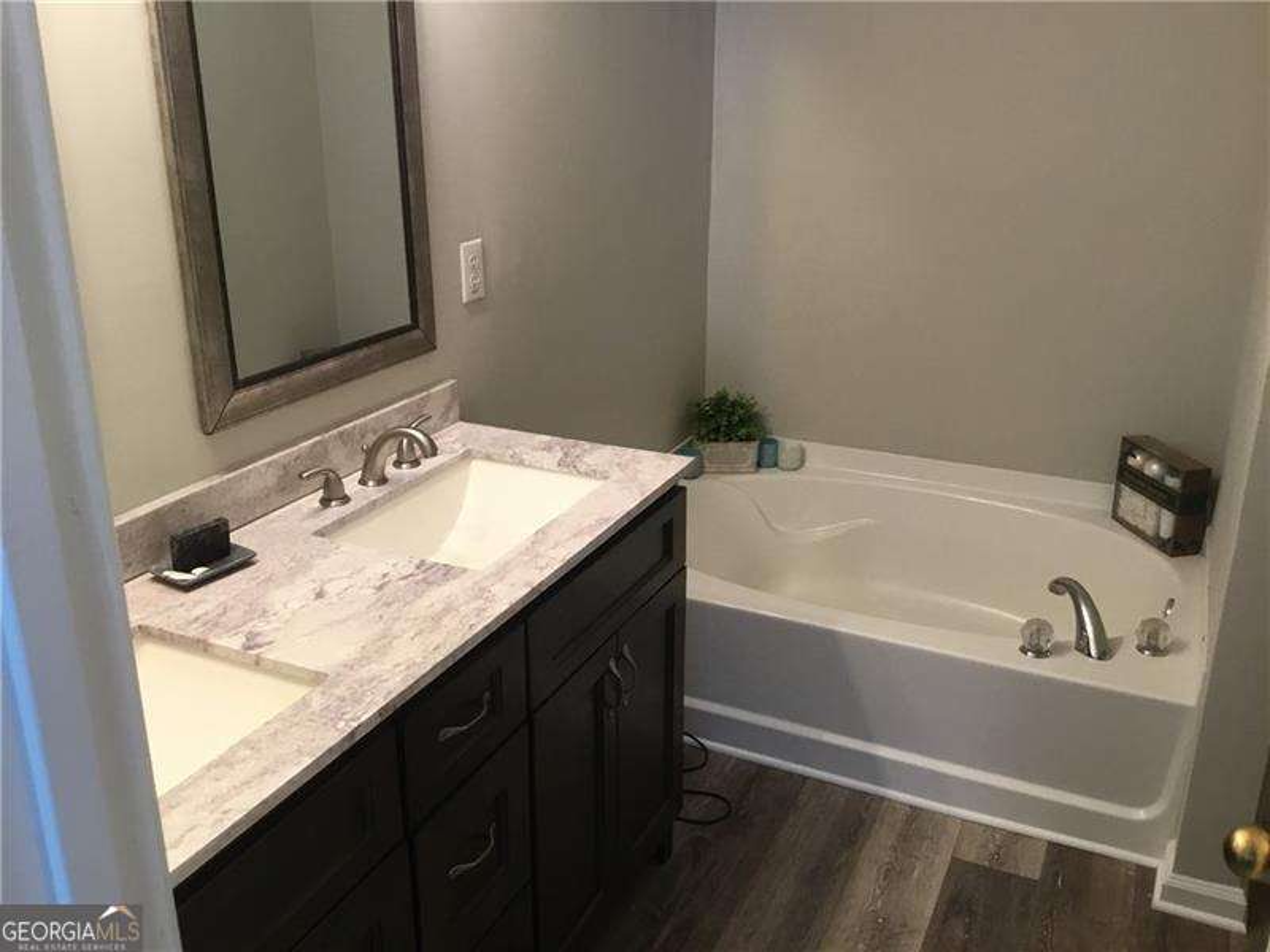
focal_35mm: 31
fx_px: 1137
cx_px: 635
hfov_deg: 58.4
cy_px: 476
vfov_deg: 45.4
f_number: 2.4
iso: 80
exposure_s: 1/30
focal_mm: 3.3
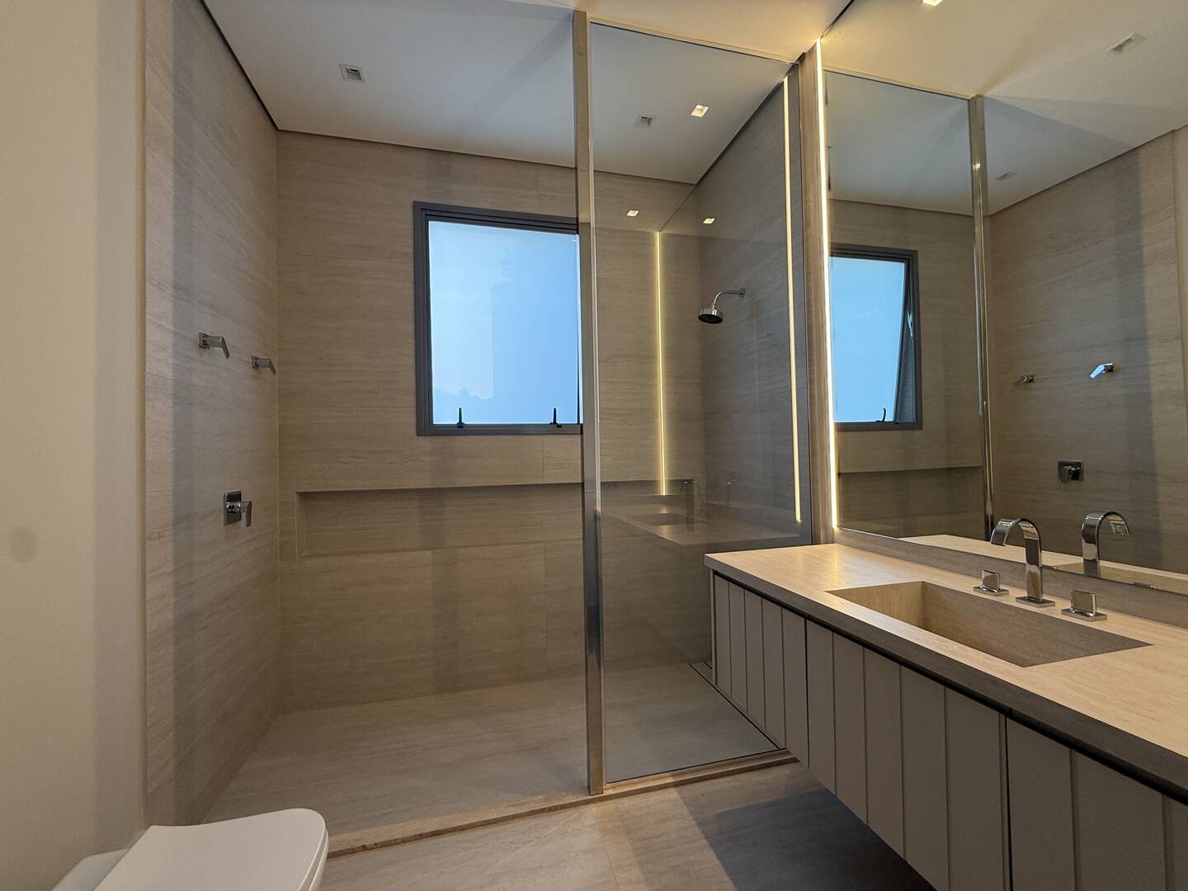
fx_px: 480
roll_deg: +0.8
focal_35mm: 14
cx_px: 594
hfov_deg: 102.1
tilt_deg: +2.0
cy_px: 446
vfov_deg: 85.7
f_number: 2.2
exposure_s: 1/99
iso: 64
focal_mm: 2.22
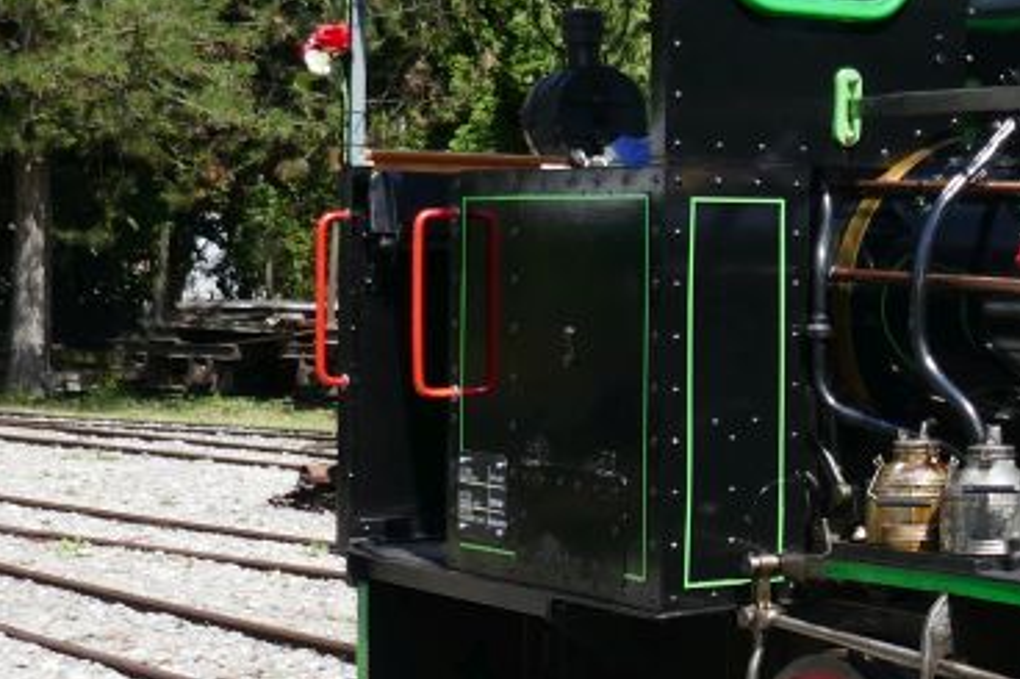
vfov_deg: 15.7
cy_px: 315
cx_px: 1214
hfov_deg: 21.7
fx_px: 2464
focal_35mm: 87
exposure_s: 1/1000
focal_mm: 9.1
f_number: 2.8
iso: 125
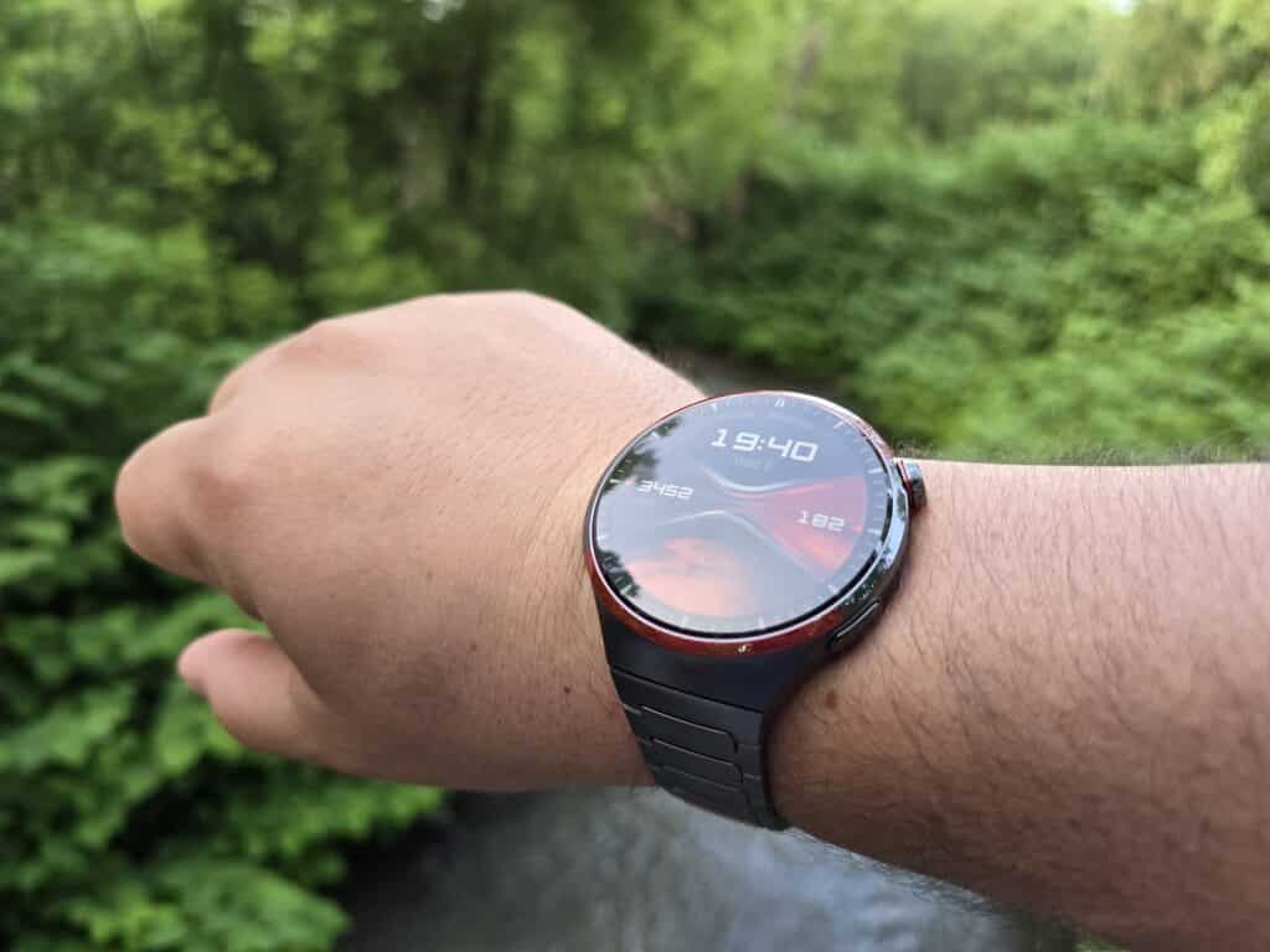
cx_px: 635
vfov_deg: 58.9
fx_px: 844
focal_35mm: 23
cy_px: 476
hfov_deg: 73.9
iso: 125
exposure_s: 1/100
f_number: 1.7
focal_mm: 6.3
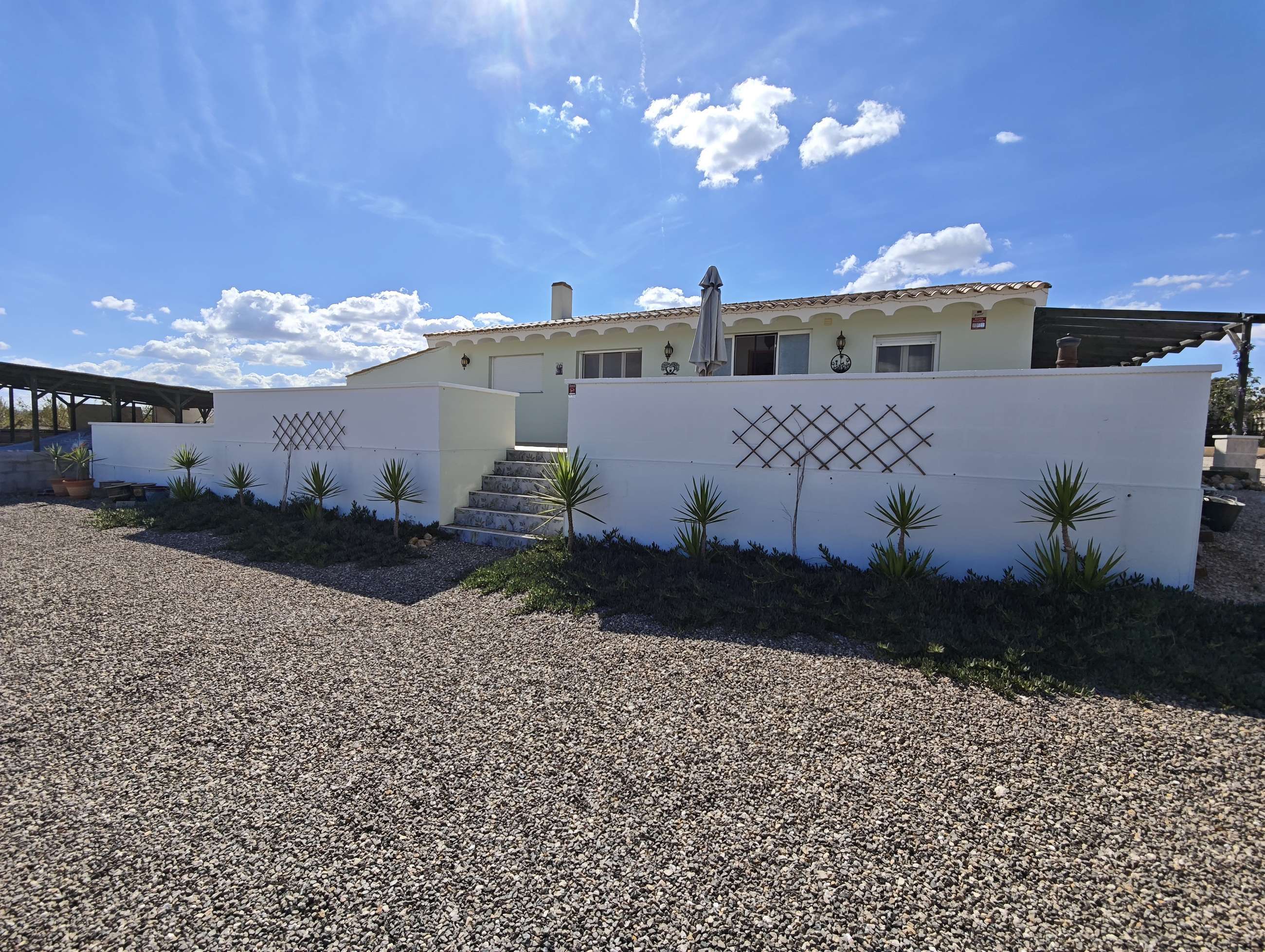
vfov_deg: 85.8
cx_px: 632
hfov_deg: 102.0
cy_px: 476
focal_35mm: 14
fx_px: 512
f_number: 2.2
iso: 50
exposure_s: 1/1057
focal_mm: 2.16
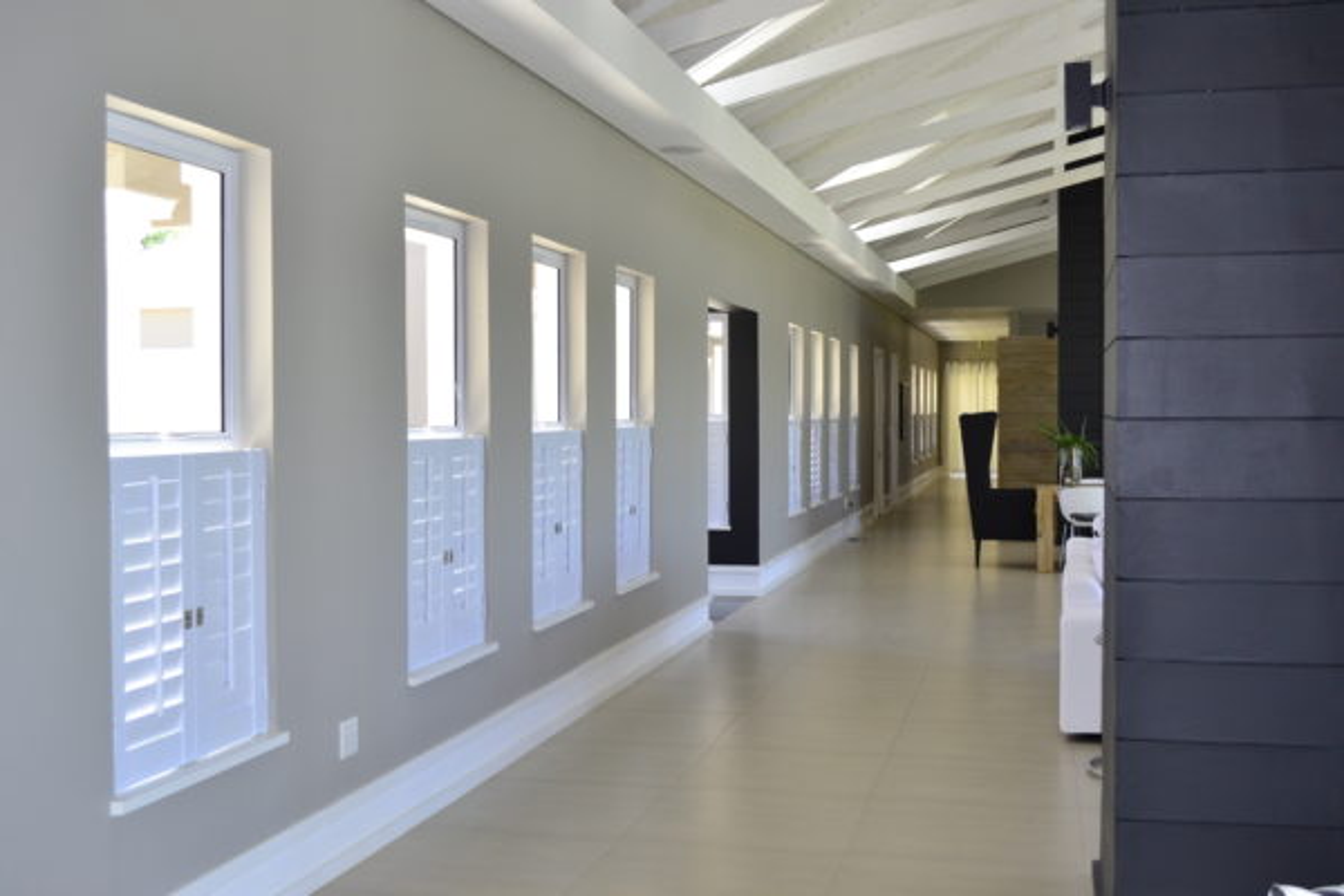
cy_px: 448
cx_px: 672
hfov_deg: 46.4
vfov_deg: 31.9
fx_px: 1568
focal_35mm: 42
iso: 400
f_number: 5
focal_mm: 28
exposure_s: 1/100
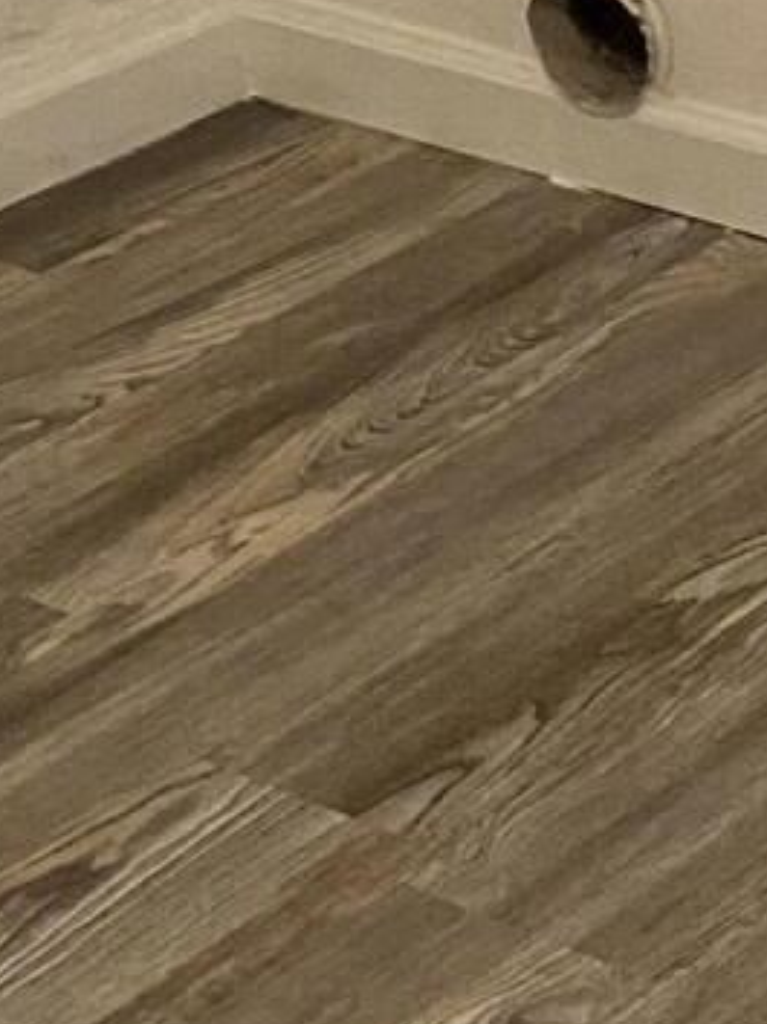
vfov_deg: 12.9
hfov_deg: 9.1
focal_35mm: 147
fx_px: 4348
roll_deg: -1.6
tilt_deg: -18.6
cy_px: -344
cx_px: 1826
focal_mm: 4.25
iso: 320
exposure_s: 1/60
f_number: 1.8
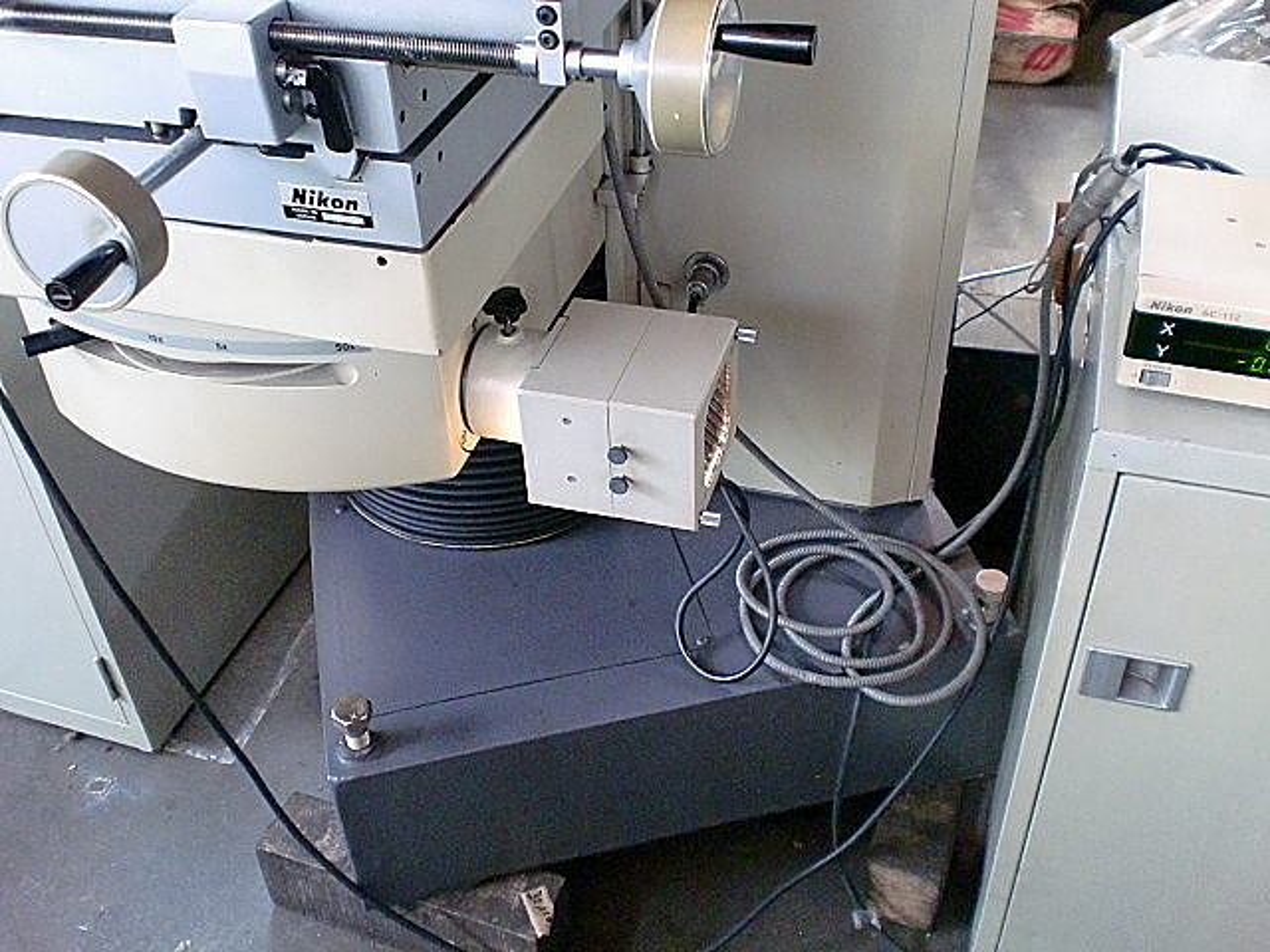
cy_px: 476
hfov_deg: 52.6
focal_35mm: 35
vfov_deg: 40.7
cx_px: 635
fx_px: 1284
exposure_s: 1/60
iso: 640
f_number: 3.1
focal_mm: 6.3
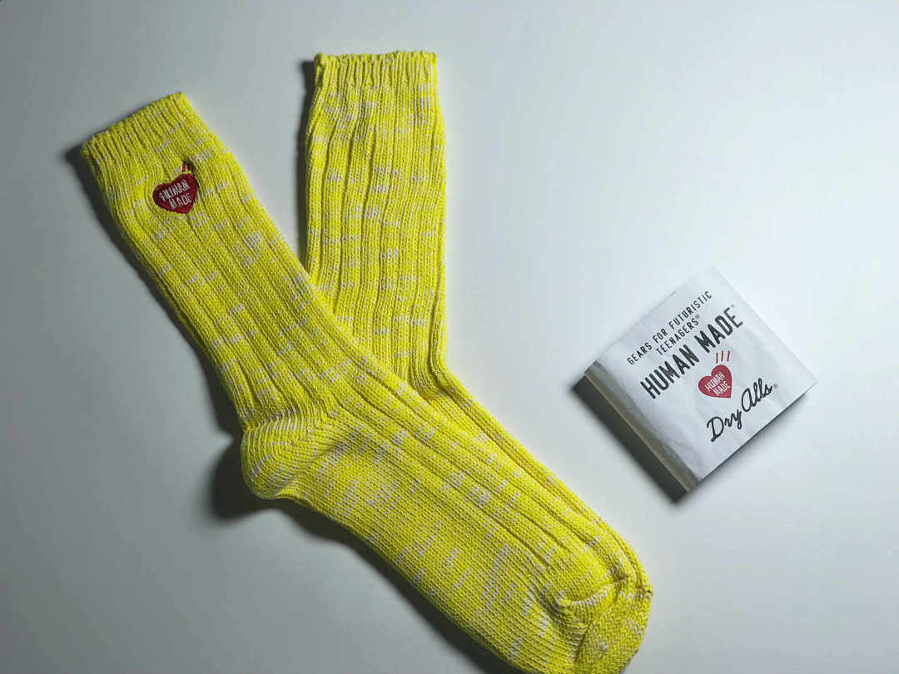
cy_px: 337
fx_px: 1480
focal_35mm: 57
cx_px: 450
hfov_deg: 33.8
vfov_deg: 25.7
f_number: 2.8
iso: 20
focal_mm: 6.6
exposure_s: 1/242
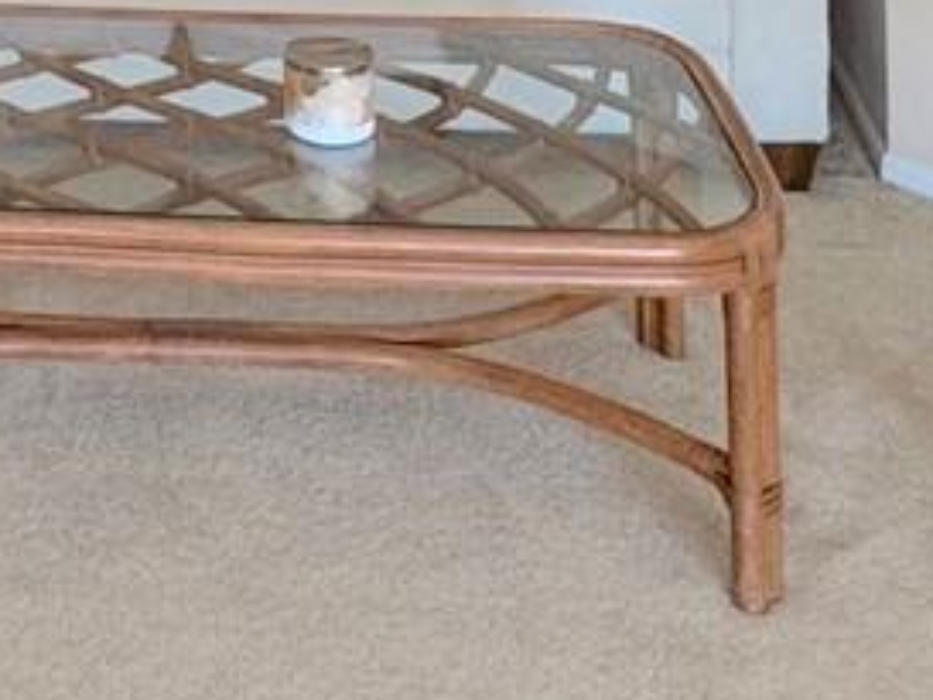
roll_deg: +1.9
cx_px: -140
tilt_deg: -1.9
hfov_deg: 22.3
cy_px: -755
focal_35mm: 82
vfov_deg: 14.5
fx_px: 2211
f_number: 2.2
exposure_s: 1/120
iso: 160
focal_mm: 2.22
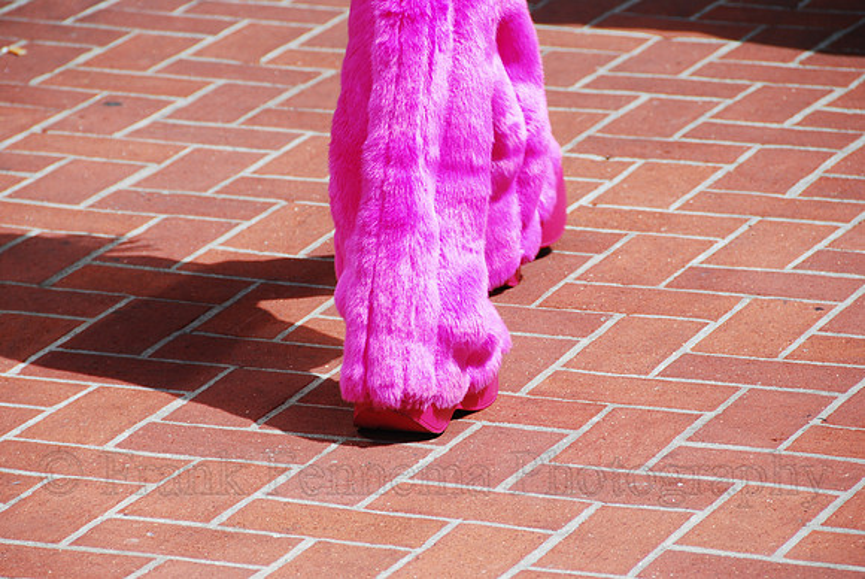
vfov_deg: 5.4
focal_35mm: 255
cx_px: 432
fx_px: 6133
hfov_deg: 8.1
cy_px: 290
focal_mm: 170
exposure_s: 1/180
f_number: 6.7
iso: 100
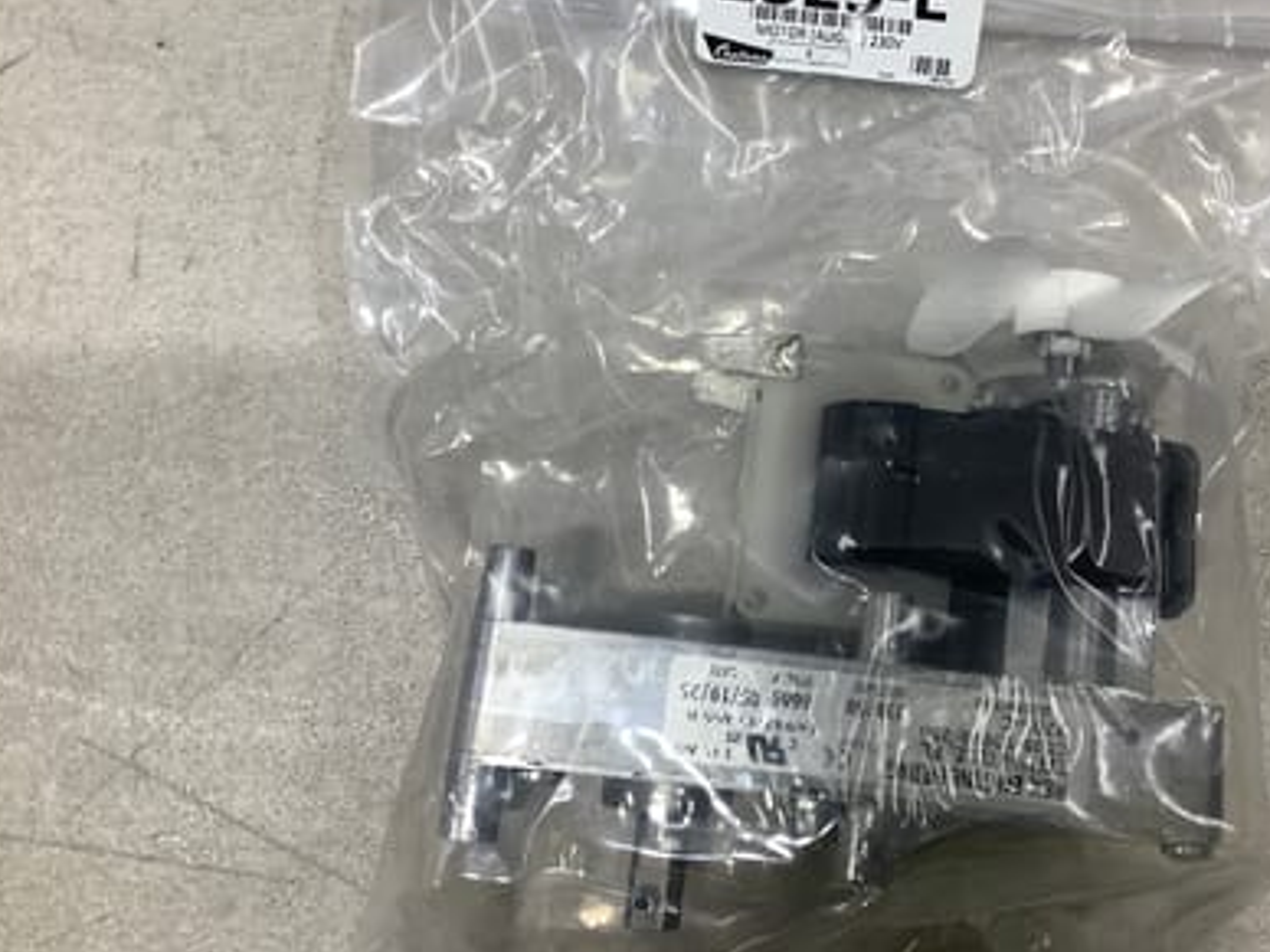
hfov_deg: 46.5
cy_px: 420
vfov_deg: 35.9
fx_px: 1468
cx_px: 769
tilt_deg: -83.6
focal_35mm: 40
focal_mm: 3.3
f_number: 2.4
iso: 50
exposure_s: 1/100
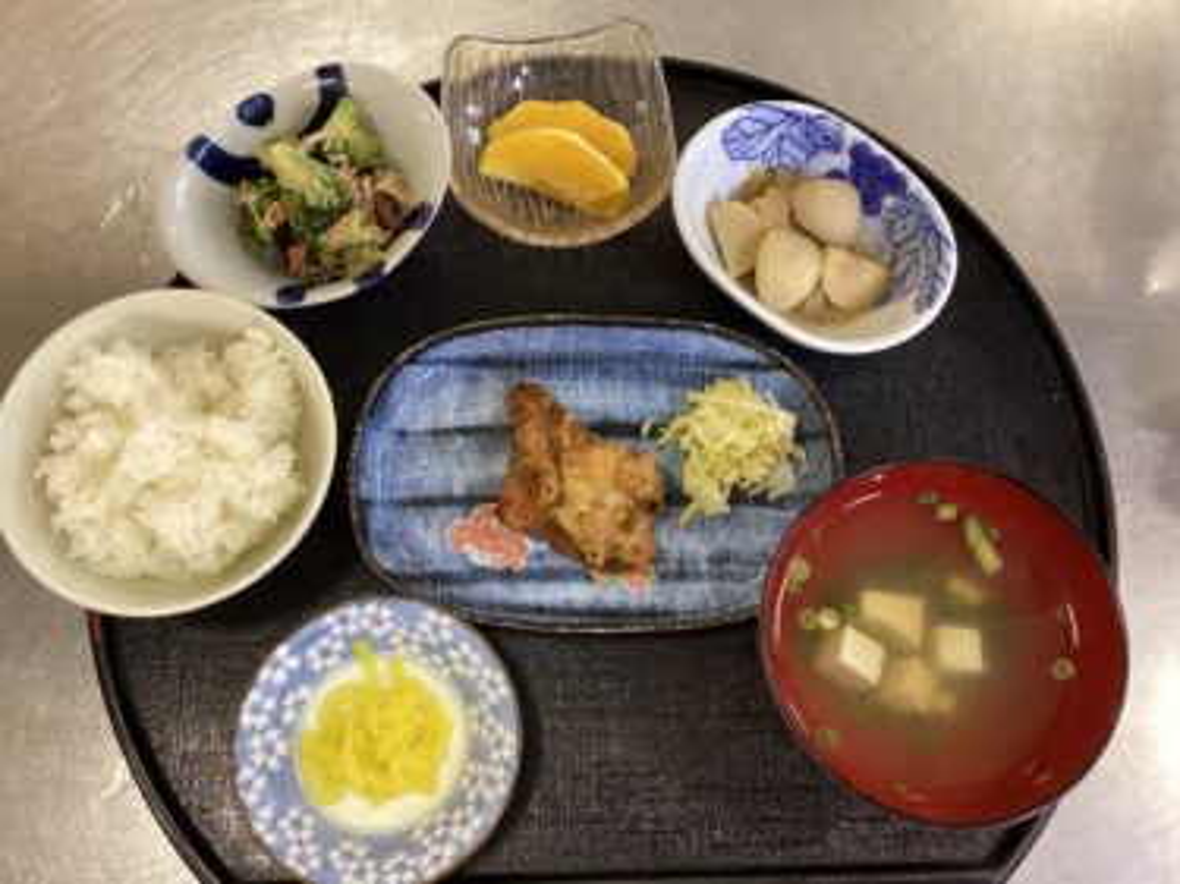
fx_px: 1056
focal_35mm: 31
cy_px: 442
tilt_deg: -74.4
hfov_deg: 58.4
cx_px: 590
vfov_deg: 45.4
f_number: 2.4
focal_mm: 3.3
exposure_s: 1/50
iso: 400
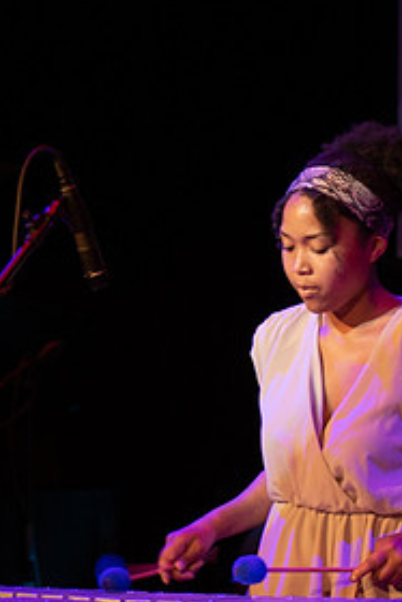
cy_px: 314
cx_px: 128
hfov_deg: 8.1
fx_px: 2844
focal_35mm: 170
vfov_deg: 12.1
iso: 1600
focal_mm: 70
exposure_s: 1/125
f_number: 2.8
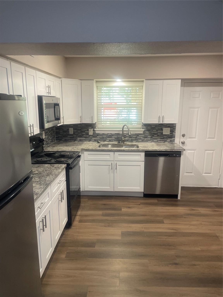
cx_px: 112
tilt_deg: -8.4
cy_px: 148
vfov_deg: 67.3
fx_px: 223
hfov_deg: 53.1
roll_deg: -1.3
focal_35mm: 26
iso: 125
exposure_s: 1/60
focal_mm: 4.2
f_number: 1.6
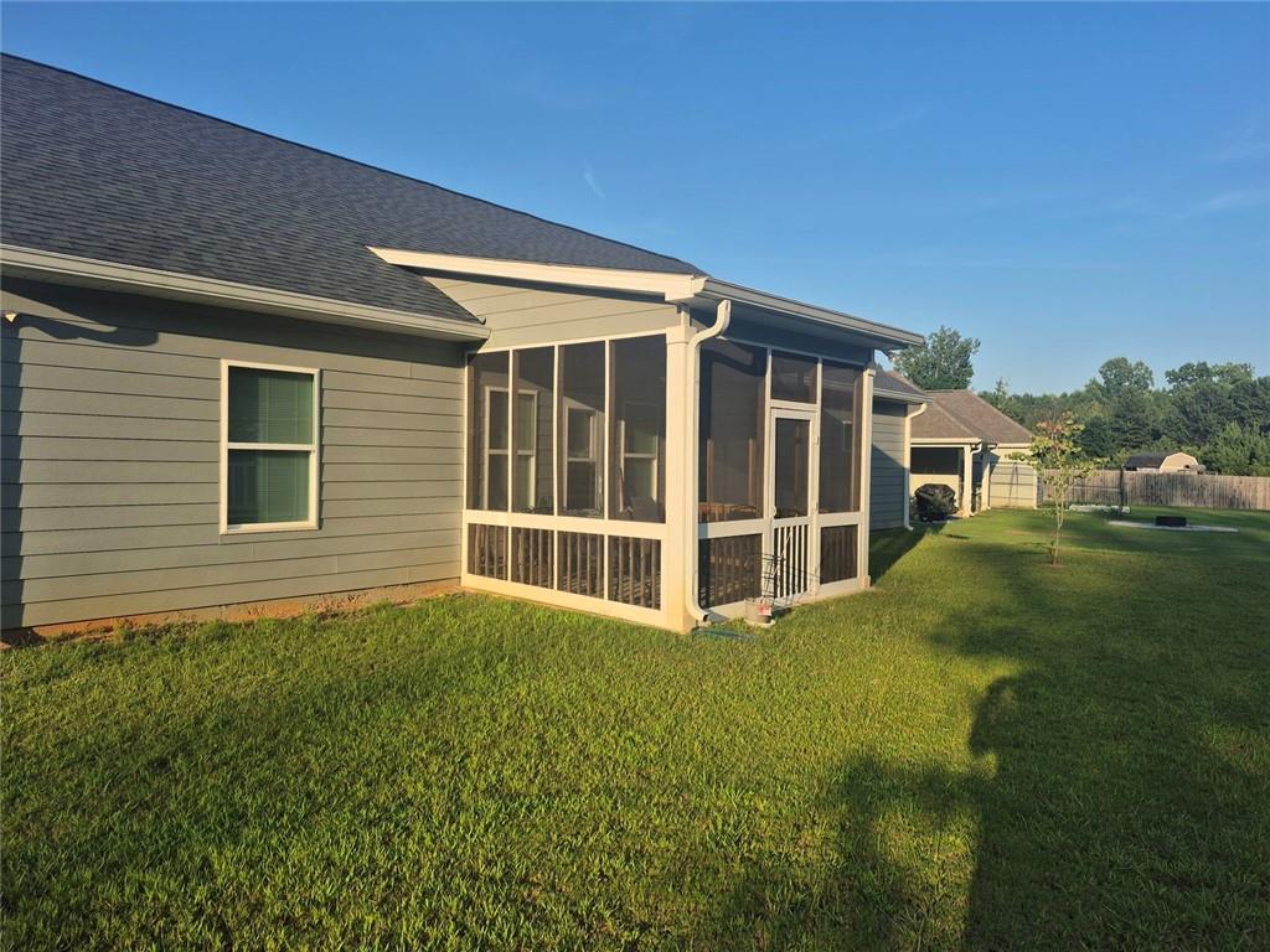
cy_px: 476
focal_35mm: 23
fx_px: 844
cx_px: 635
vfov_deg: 58.9
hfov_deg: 73.9
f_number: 1.8
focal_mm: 5.4
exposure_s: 1/1400
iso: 25
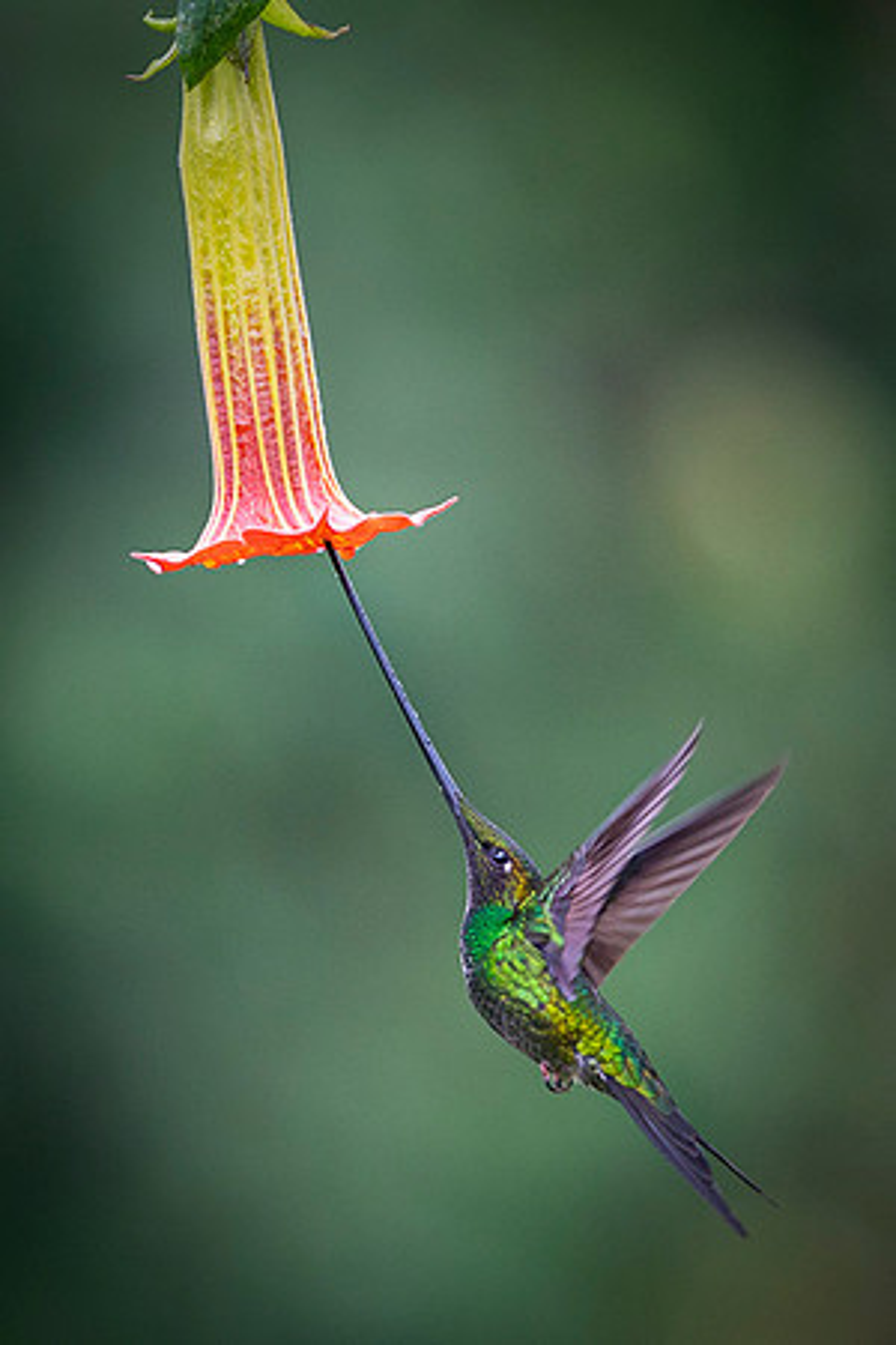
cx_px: 361
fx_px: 31242
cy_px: 750
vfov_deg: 2.5
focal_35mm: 837
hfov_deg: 1.6
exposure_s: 1/1600
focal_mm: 500
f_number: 4
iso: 1600
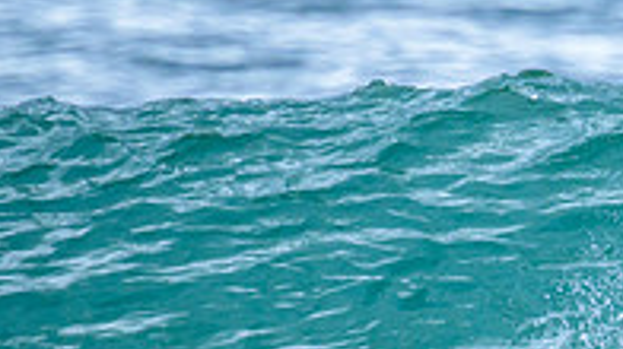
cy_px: 431
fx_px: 37215
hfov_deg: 1.0
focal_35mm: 2254
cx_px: 962
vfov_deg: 0.5
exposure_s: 1/2000
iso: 1600
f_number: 8
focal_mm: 530
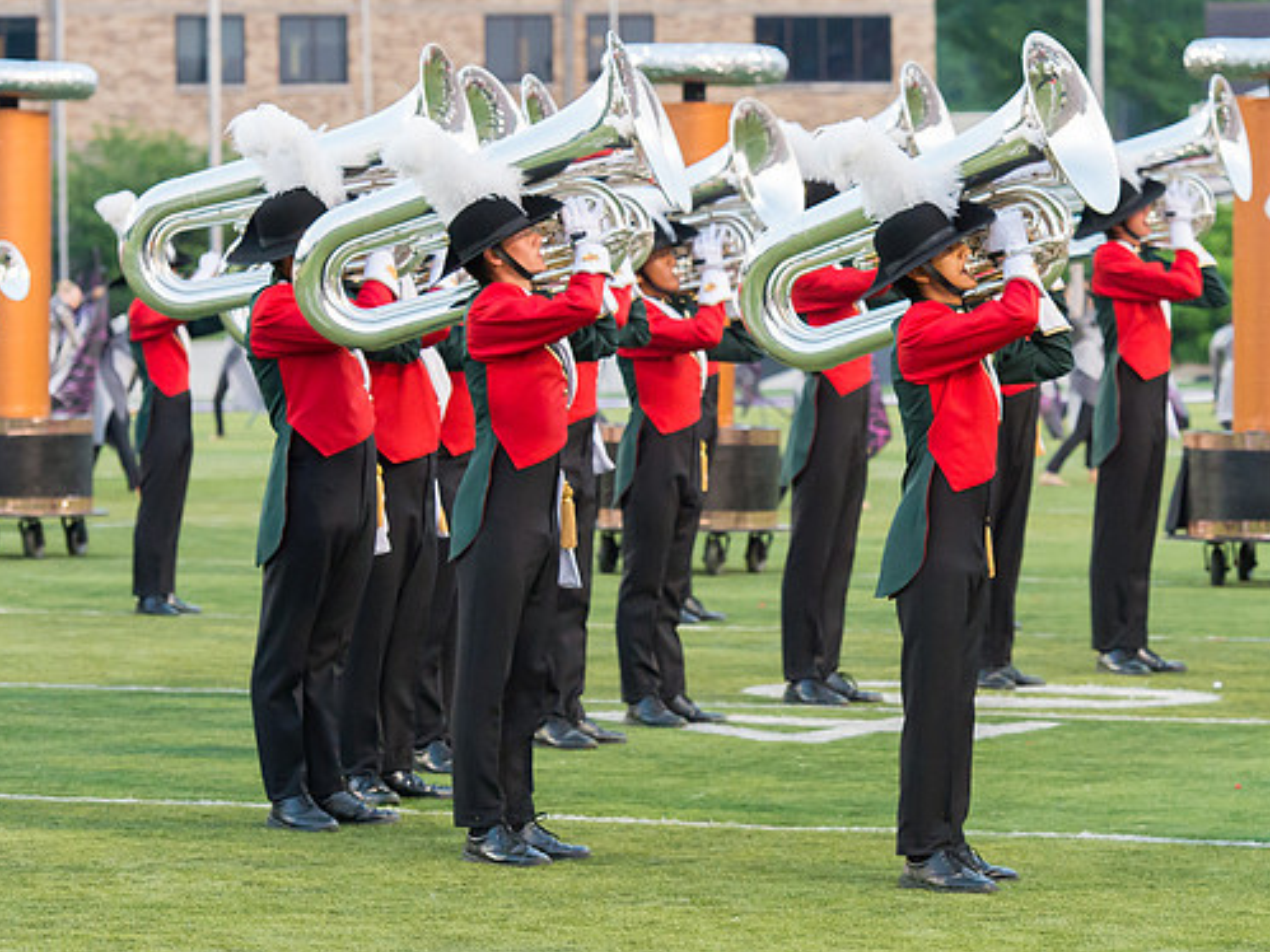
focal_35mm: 177
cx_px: 916
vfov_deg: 8.4
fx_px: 6492
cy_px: 458
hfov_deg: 11.2
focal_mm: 112
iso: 3200
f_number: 5
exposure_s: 1/640
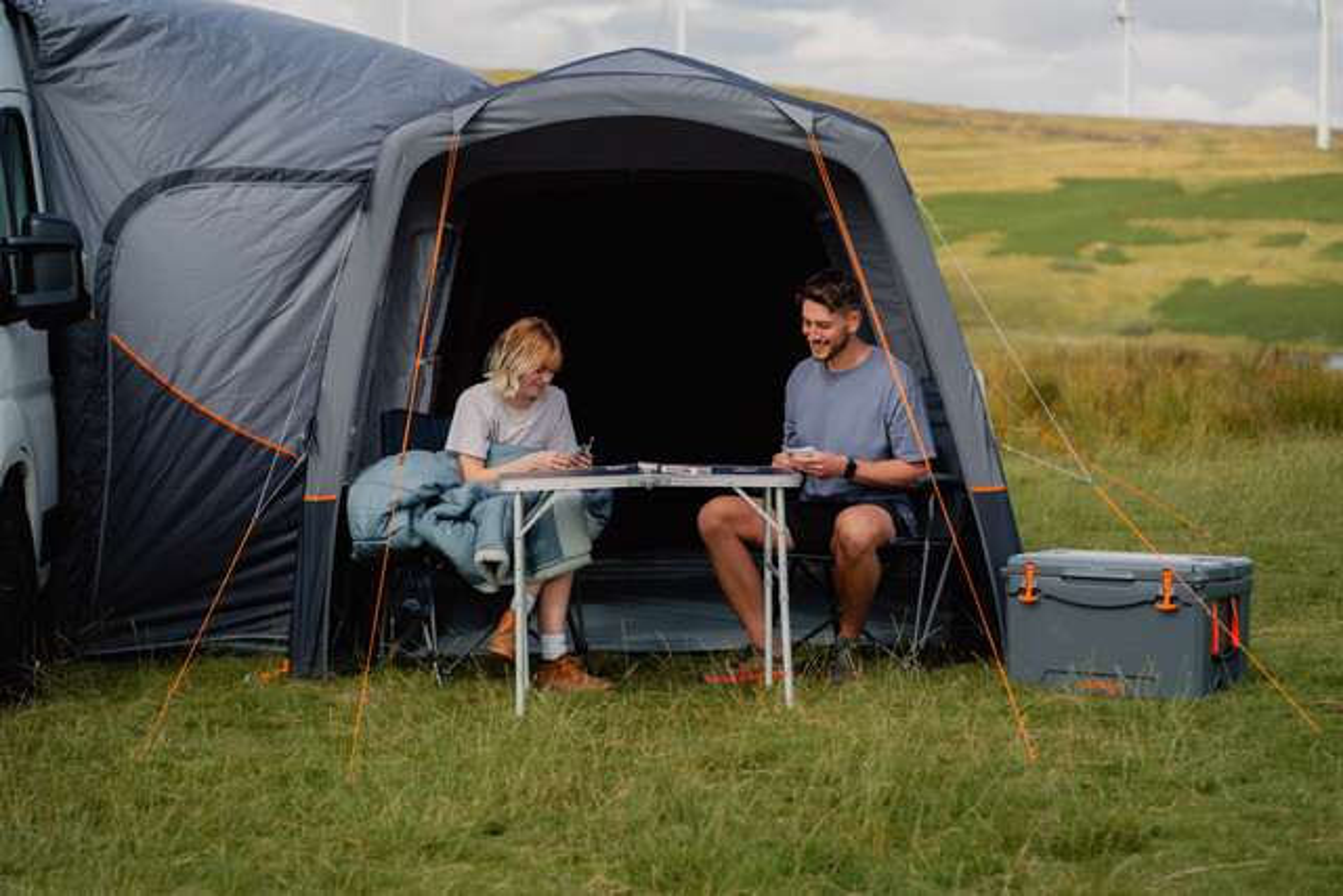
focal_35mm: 85
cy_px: 448
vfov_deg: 16.1
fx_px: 3171
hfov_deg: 23.9
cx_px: 672
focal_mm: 85
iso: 100
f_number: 3.2
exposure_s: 1/800
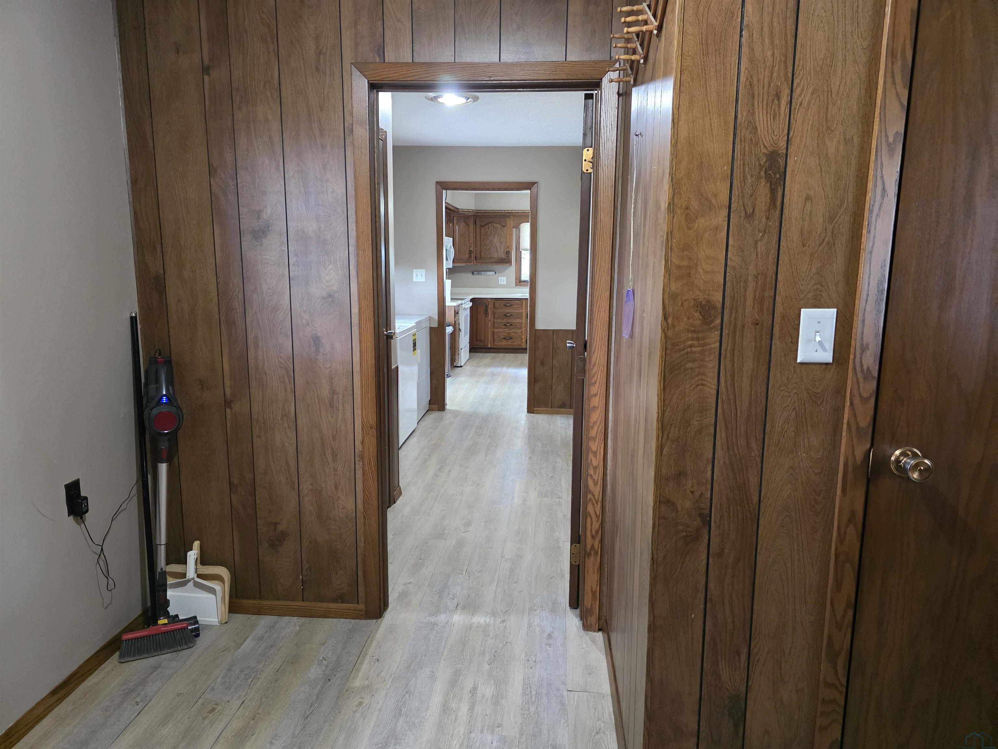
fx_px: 663
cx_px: 499
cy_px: 374
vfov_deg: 58.9
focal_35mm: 23
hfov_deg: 73.9
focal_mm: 6.3
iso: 1250
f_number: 1.7
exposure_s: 1/120
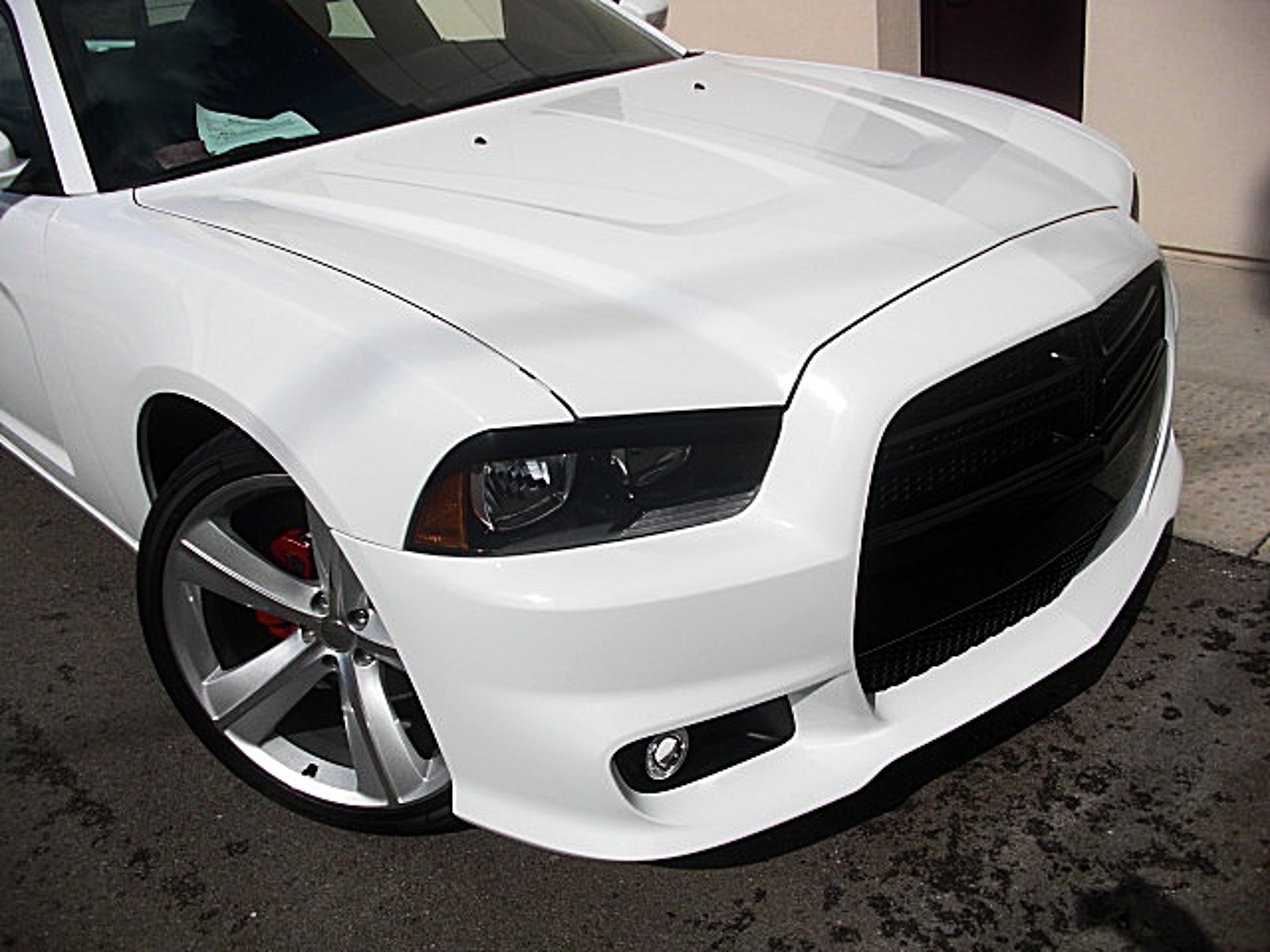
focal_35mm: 36
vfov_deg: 39.7
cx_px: 635
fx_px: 1321
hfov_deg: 51.4
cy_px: 476
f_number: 7.9
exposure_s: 1/400
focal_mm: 6.3
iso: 50
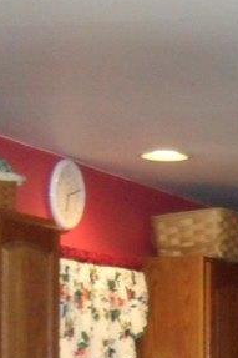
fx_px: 1291
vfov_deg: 15.0
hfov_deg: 9.7
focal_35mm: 130
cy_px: 473
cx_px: 511
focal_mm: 6.3
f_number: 3.2
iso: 400
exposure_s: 1/45
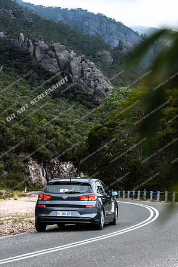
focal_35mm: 106
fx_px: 787
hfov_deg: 12.9
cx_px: 89
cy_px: 134
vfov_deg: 19.3
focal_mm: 70
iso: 200
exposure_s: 1/1600
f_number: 4
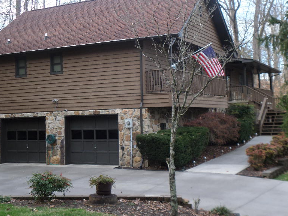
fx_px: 466
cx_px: 128
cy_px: 81
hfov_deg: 34.3
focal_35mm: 56
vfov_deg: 26.0
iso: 80
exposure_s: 1/60
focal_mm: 7.6
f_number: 3.9
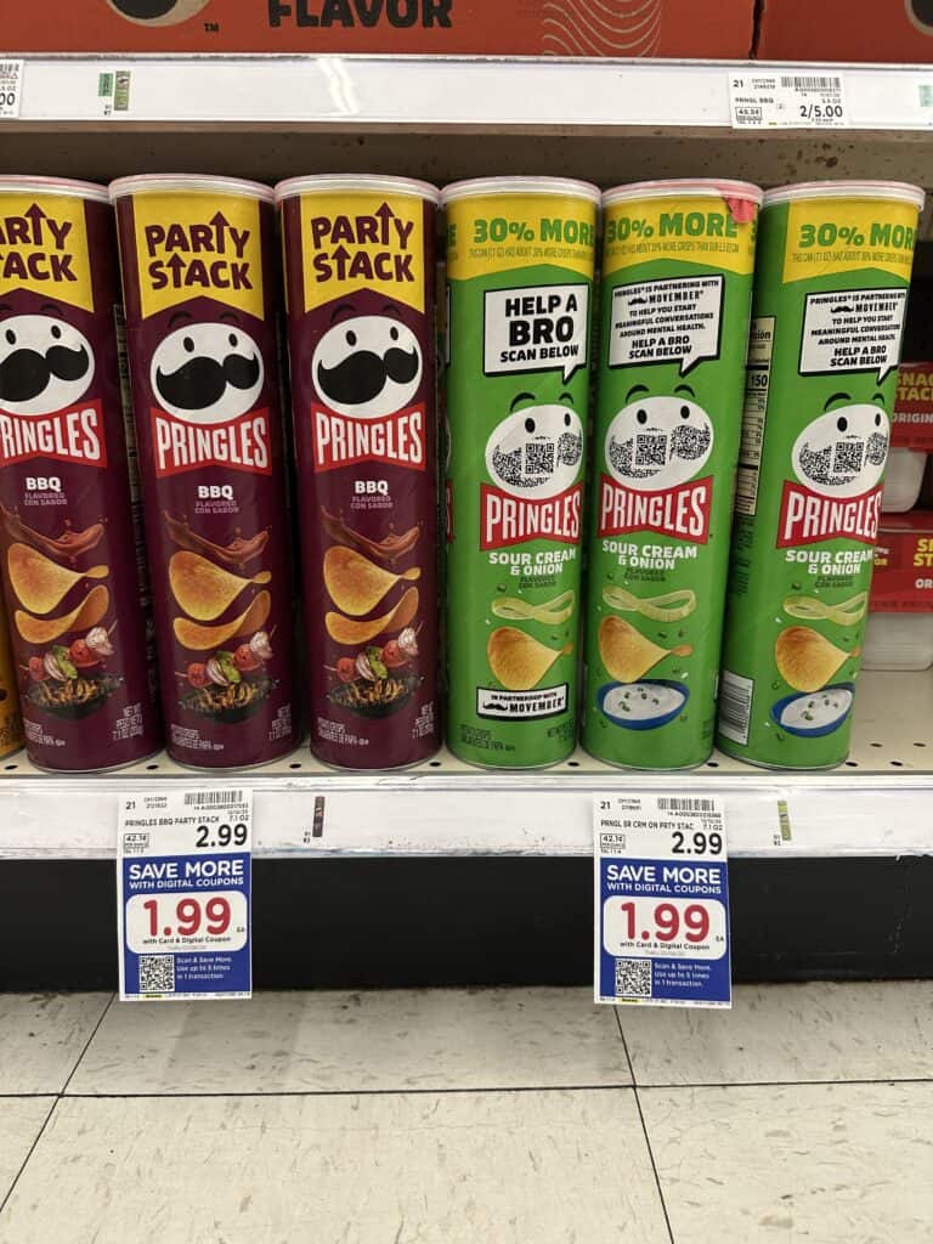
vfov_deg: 71.6
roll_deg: -1.7
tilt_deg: -15.7
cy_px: 622
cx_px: 466
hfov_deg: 56.8
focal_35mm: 24
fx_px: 862
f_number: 1.78
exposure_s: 1/70
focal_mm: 6.86
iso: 160
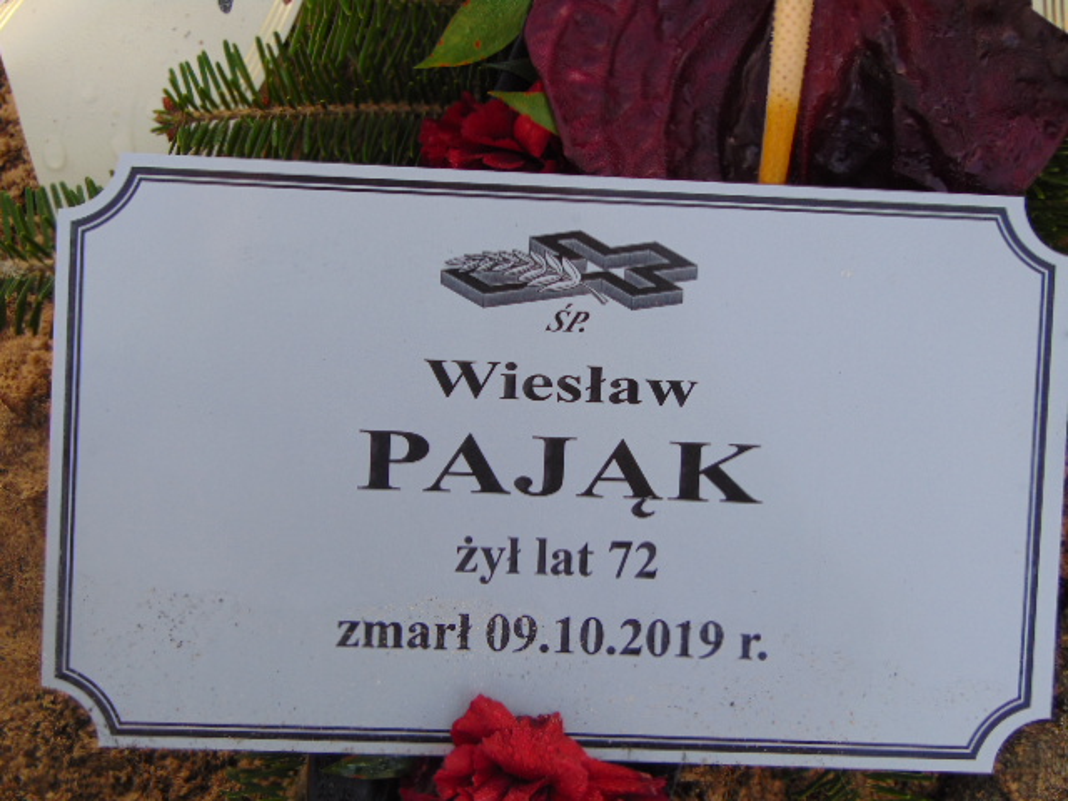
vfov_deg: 20.7
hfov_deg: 27.4
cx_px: 534
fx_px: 2191
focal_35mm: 71
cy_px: 400
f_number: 3.7
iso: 80
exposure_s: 1/60
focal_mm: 12.8
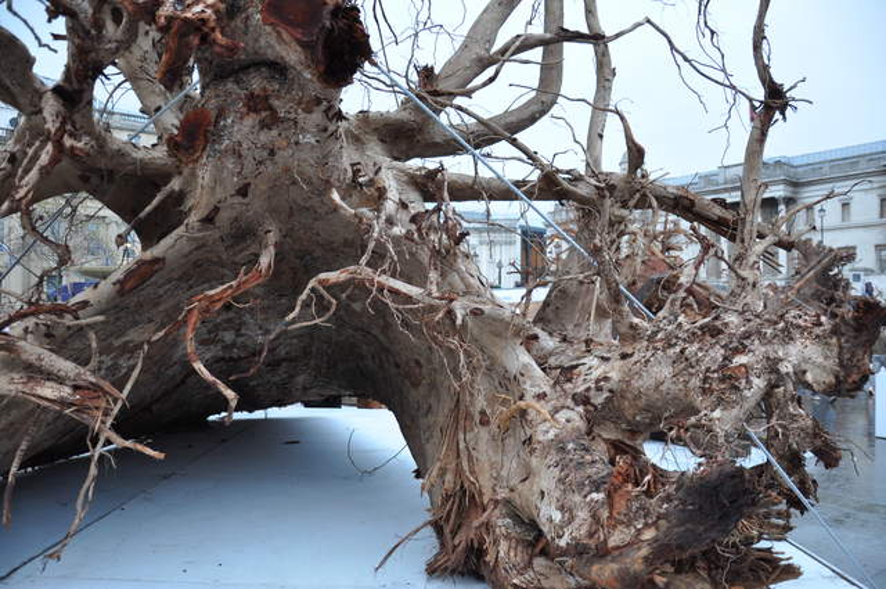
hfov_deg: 67.4
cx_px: 443
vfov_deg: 47.8
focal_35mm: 27
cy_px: 294
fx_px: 664
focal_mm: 18
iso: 640
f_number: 3.5
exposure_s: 1/25
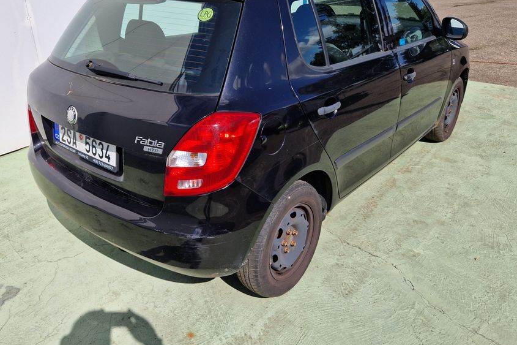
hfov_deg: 63.3
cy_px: 155
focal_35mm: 29
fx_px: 416
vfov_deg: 44.9
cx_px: 215
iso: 50
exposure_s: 1/2736
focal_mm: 5.4
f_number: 1.8
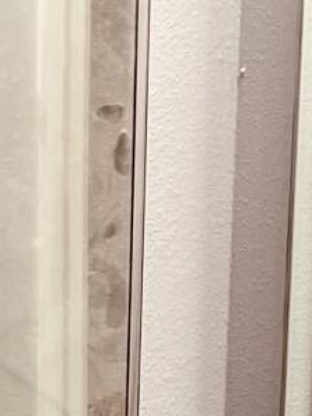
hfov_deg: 8.4
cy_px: 1015
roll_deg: -0.9
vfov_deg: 9.9
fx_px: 2102
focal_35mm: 175
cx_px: -21
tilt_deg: -17.2
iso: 64
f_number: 1.5
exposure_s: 1/120
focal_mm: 5.7
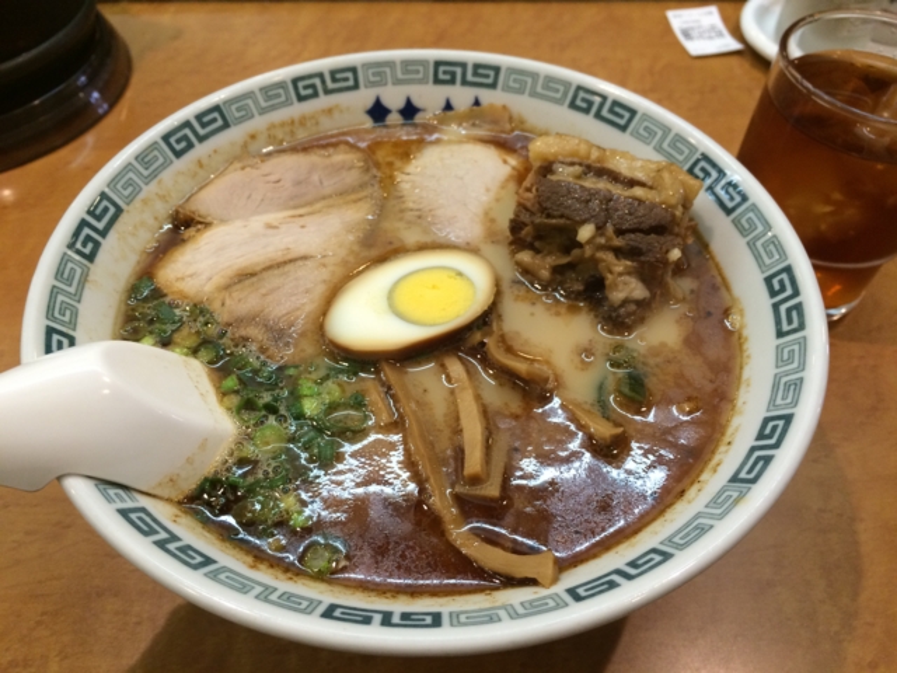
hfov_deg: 61.7
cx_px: 448
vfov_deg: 48.2
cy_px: 336
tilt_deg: -50.6
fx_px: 751
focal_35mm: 29
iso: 64
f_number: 2.2
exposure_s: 1/30
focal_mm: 4.15
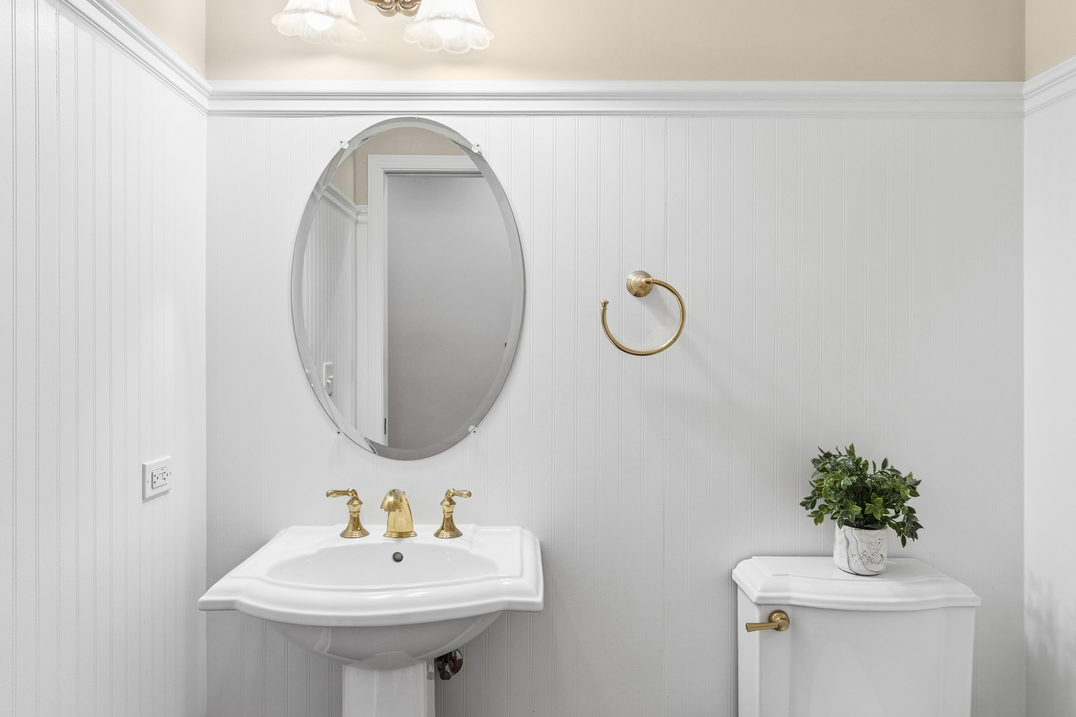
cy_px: 358
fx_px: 717
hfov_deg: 73.7
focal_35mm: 24
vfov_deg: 53.1
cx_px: 538
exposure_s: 1/10
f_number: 8
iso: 250
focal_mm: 16
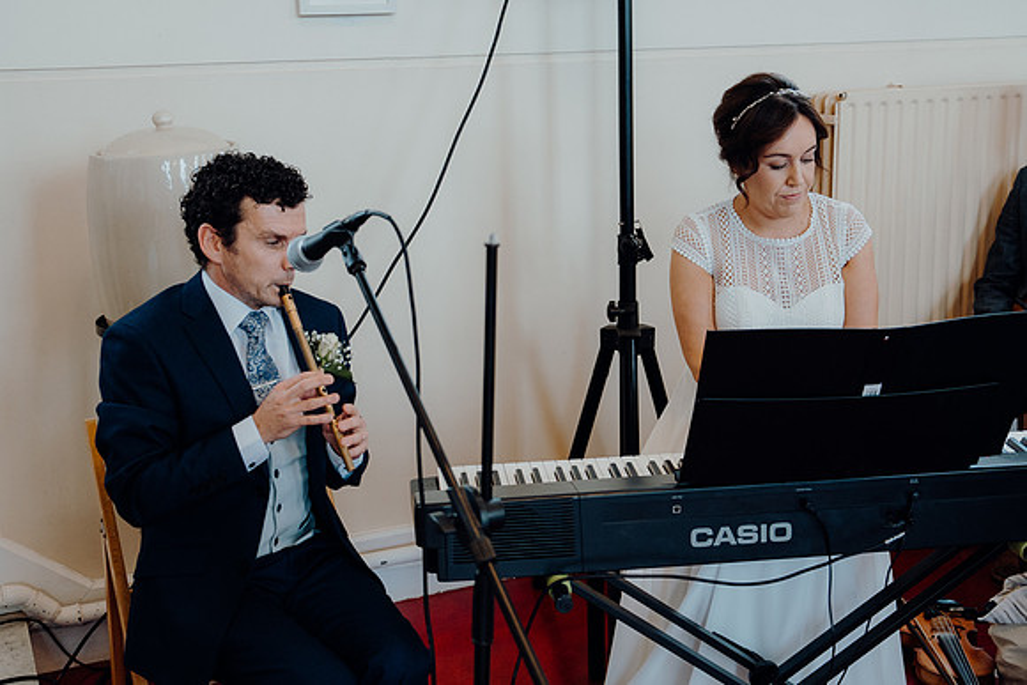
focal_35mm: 45
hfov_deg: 43.6
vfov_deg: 29.9
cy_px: 342
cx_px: 514
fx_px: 1284
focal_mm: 30
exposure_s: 1/200
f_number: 2.8
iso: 800
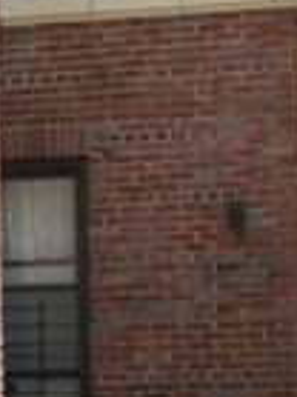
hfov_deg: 4.7
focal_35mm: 302
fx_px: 3460
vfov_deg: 6.6
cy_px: 296
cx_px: -560
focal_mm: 38
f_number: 8
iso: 200
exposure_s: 1/250
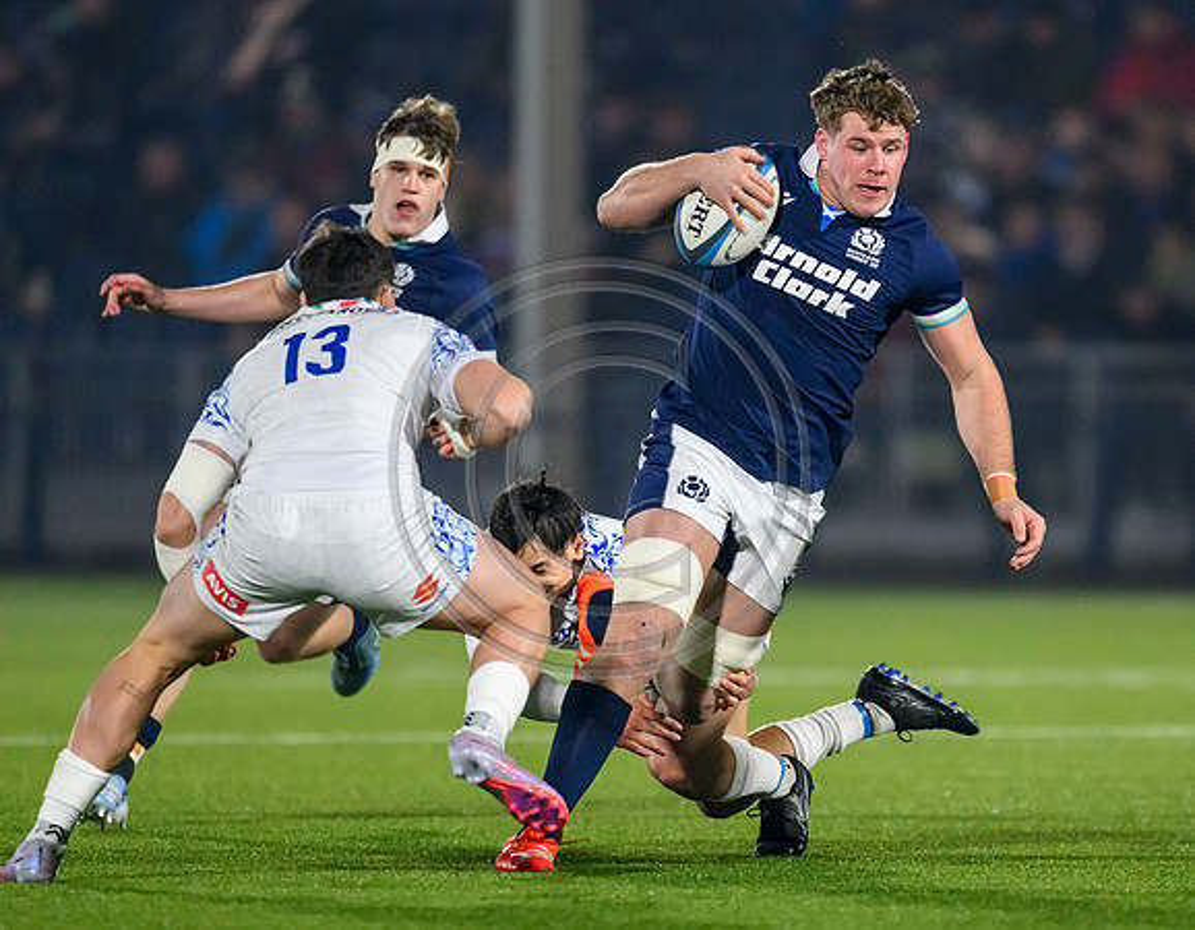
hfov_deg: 2.5
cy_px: 476
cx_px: 873
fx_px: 27138
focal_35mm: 775
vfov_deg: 2.0
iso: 8000
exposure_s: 1/1250
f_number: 4
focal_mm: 560
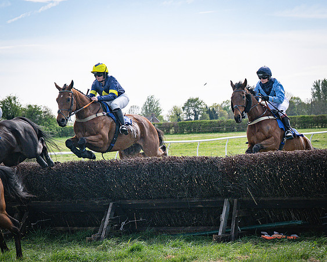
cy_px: 120
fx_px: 1204
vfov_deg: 12.4
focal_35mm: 124
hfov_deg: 15.5
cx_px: 139
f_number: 5
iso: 400
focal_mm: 80
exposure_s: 1/4000
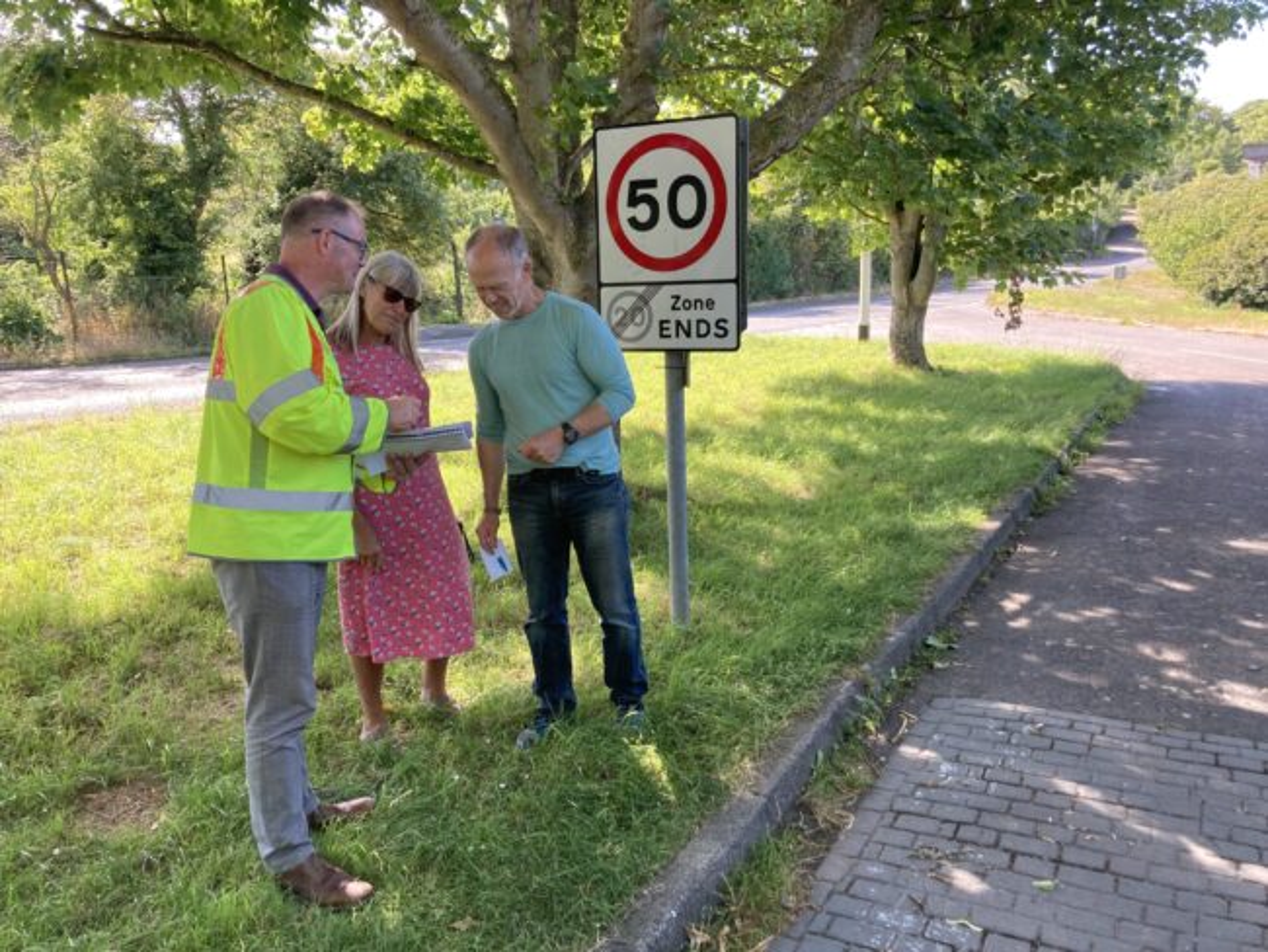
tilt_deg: -9.1
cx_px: 634
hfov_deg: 63.4
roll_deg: -0.3
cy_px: 476
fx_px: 1026
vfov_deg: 49.8
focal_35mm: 28
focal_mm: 3.99
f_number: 1.8
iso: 32
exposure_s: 1/121
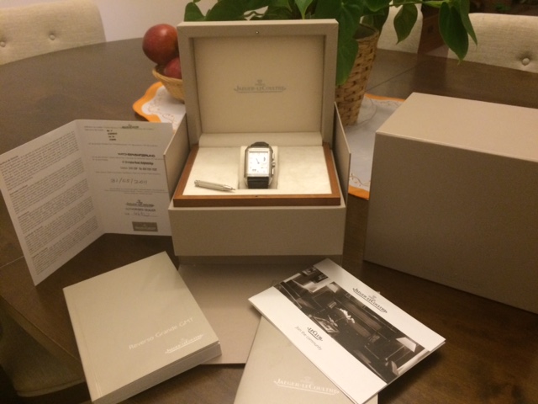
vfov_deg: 48.2
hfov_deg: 61.7
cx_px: 269
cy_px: 202
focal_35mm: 29
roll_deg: +1.8
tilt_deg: -31.4
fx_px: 451
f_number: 2.2
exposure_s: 1/17
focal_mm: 4.15
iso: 250
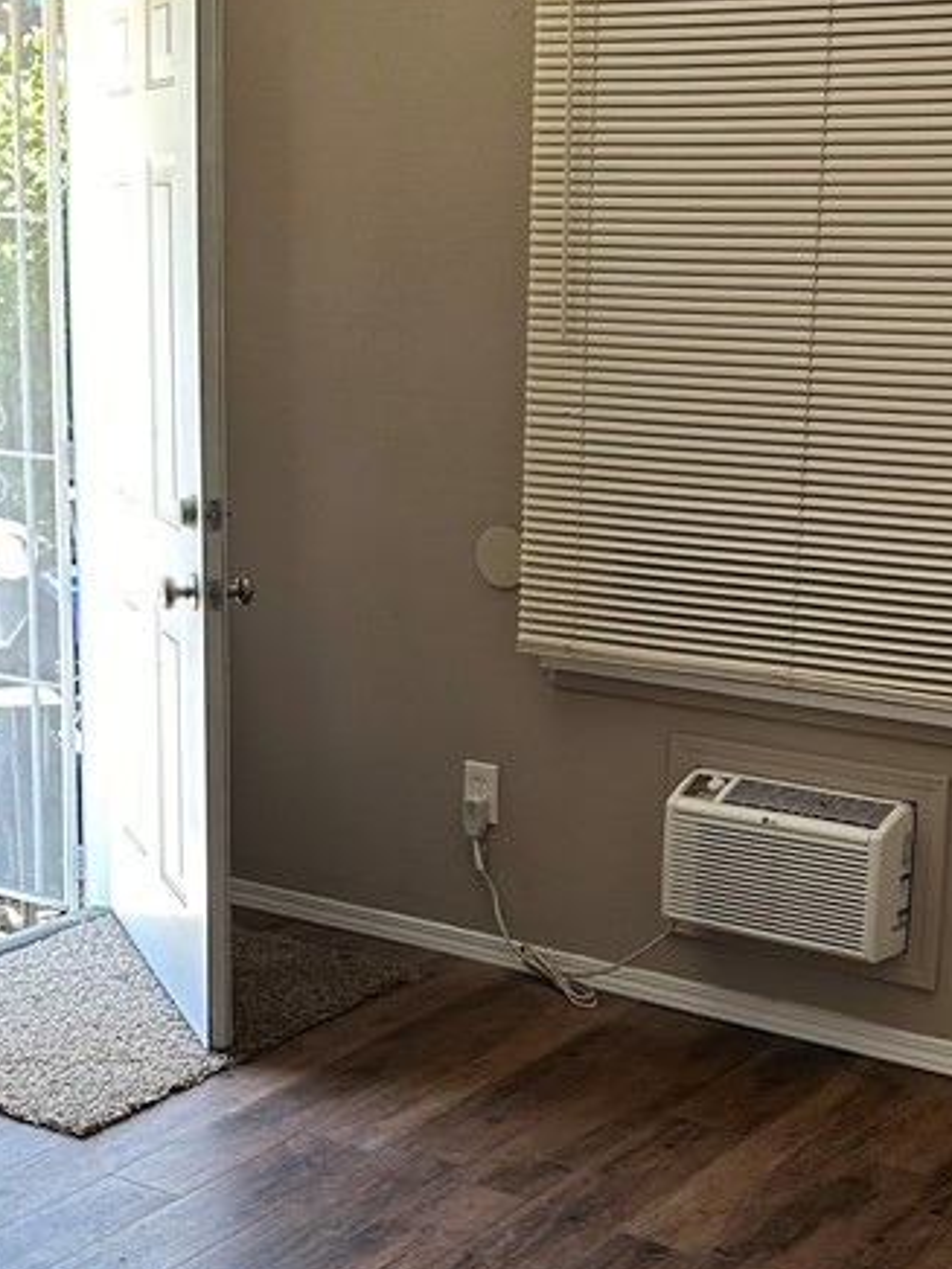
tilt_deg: -11.9
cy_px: 751
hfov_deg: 24.0
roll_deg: -1.4
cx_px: 445
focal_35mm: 61
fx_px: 2237
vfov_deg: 31.6
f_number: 1.5
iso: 80
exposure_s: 1/121
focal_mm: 5.7
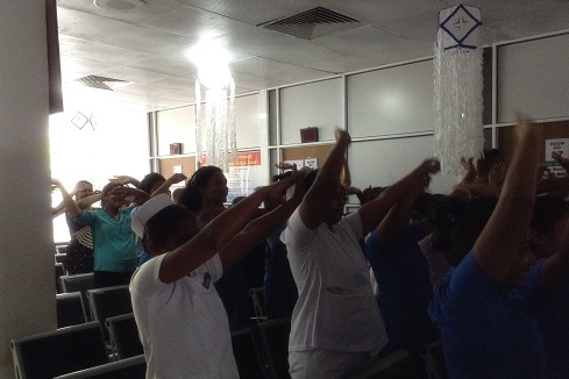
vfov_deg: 37.8
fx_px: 553
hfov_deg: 54.4
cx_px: 290
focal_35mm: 35
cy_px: 214
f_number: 2.4
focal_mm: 3.3
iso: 200
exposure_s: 1/24
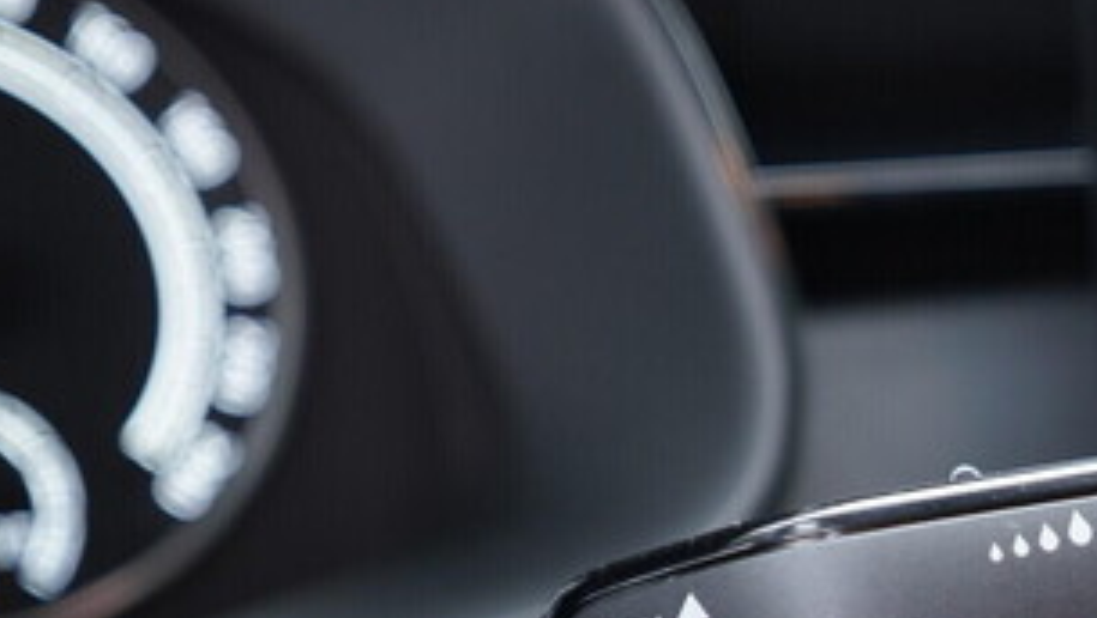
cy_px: 641
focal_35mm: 68
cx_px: 968
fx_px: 1979
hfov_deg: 29.8
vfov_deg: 17.3
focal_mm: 24
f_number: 2.8
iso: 400
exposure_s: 1/40
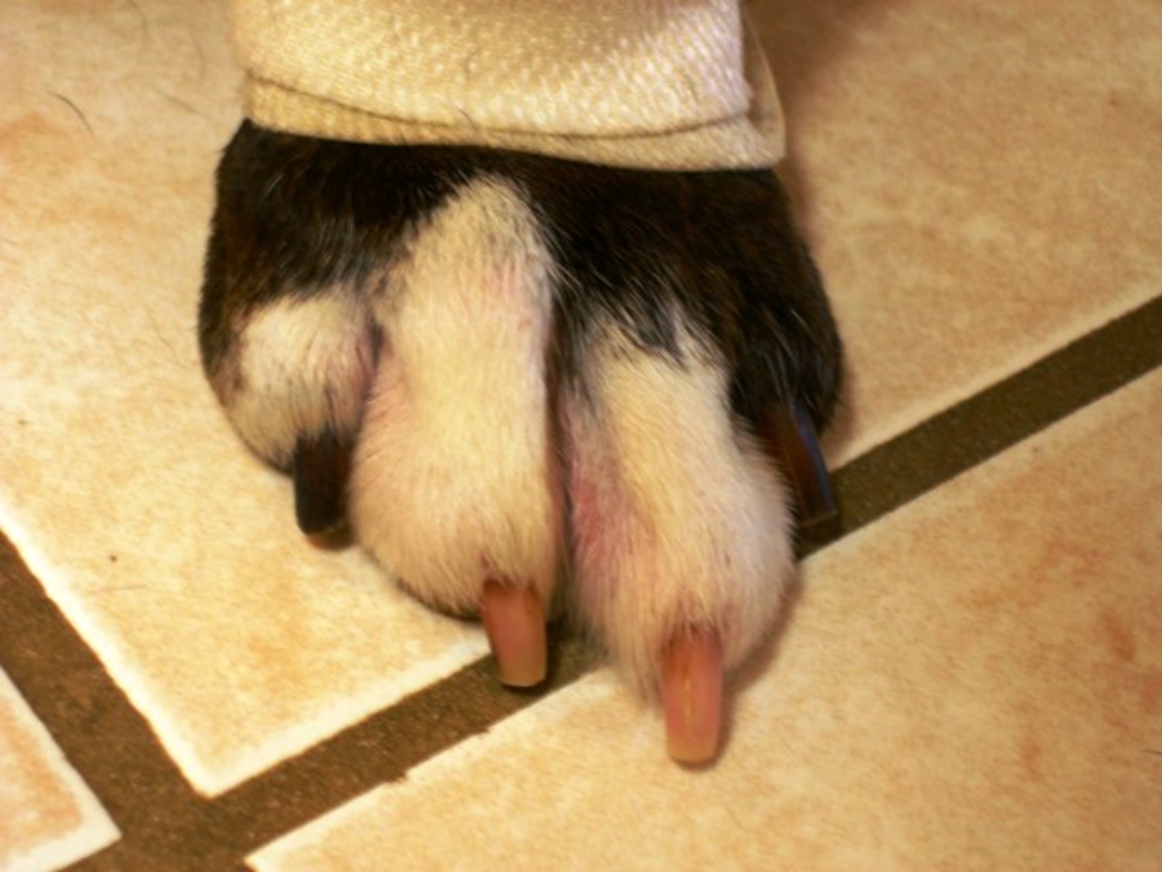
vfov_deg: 13.0
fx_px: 3827
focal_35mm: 114
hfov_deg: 17.3
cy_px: 436
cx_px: 581
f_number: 4.9
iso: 182
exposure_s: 1/3.4
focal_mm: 23.4
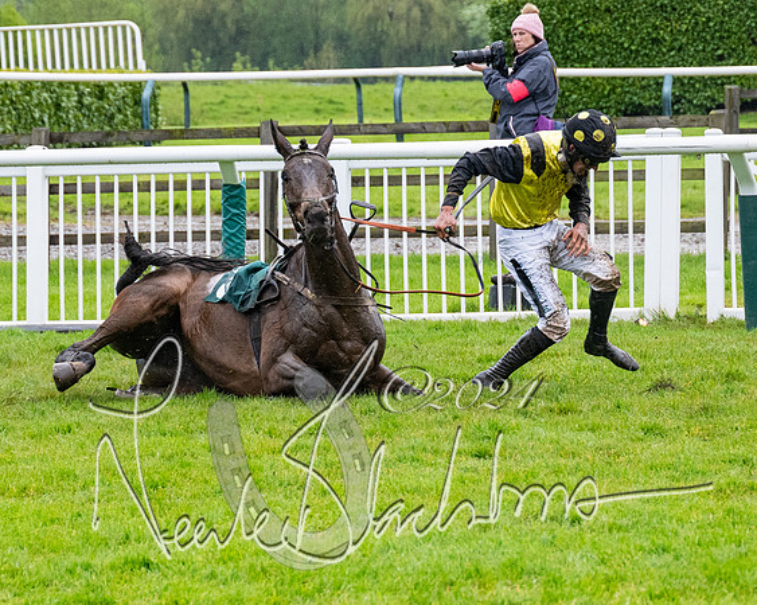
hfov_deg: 8.0
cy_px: 396
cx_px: 290
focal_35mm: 241
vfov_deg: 6.4
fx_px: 5391
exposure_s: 1/1250
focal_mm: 98
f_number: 4
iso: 1000
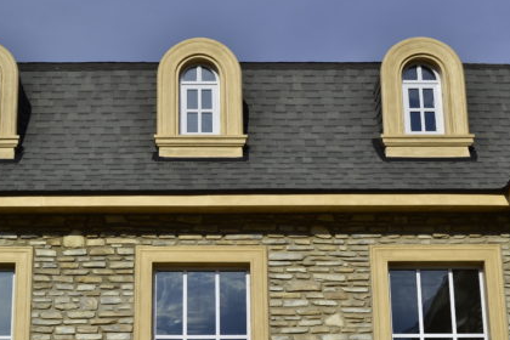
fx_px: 1275
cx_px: 193
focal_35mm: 90
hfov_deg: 22.6
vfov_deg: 15.2
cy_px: 210
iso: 100
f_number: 8
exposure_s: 1/640
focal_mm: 42
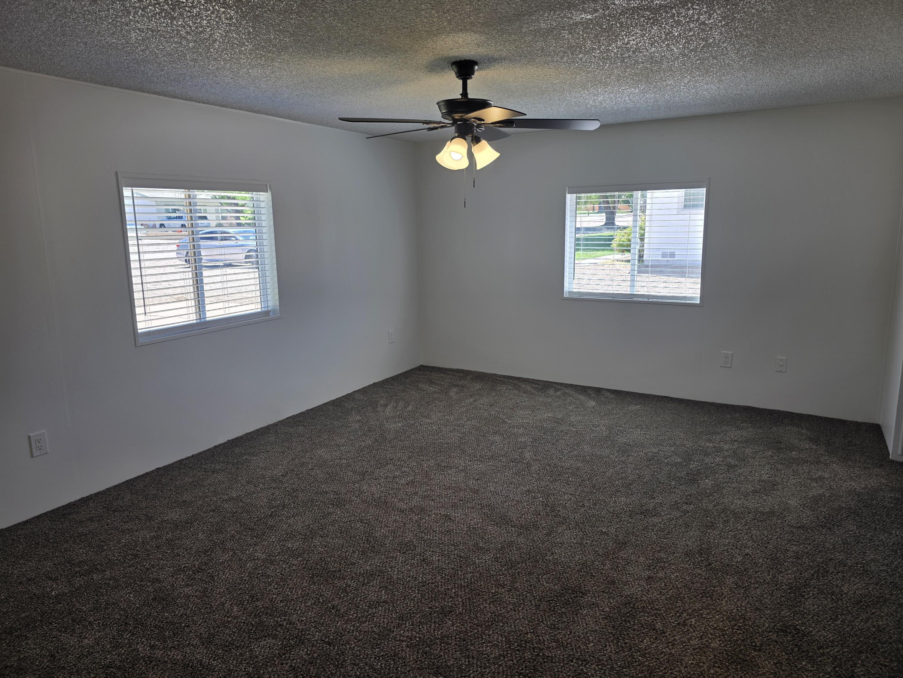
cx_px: 452
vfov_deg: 58.9
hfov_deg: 73.9
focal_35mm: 23
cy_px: 339
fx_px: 600
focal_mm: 6.3
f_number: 1.7
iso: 20
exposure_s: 1/120
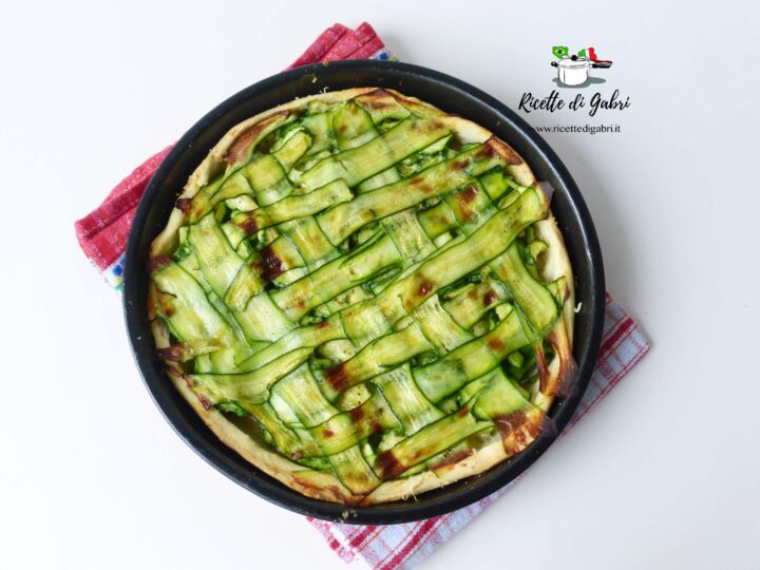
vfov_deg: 35.1
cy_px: 285
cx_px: 380
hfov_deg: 45.8
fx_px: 900
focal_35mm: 41
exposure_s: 1/60
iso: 200
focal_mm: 7.4
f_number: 3.9
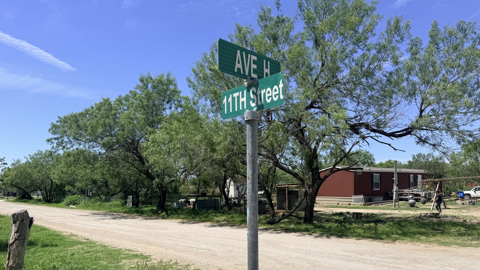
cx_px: 244
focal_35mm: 27
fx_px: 344
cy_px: 185
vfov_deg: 42.2
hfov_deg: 69.9
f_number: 1.78
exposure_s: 1/4975
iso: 80
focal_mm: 6.76
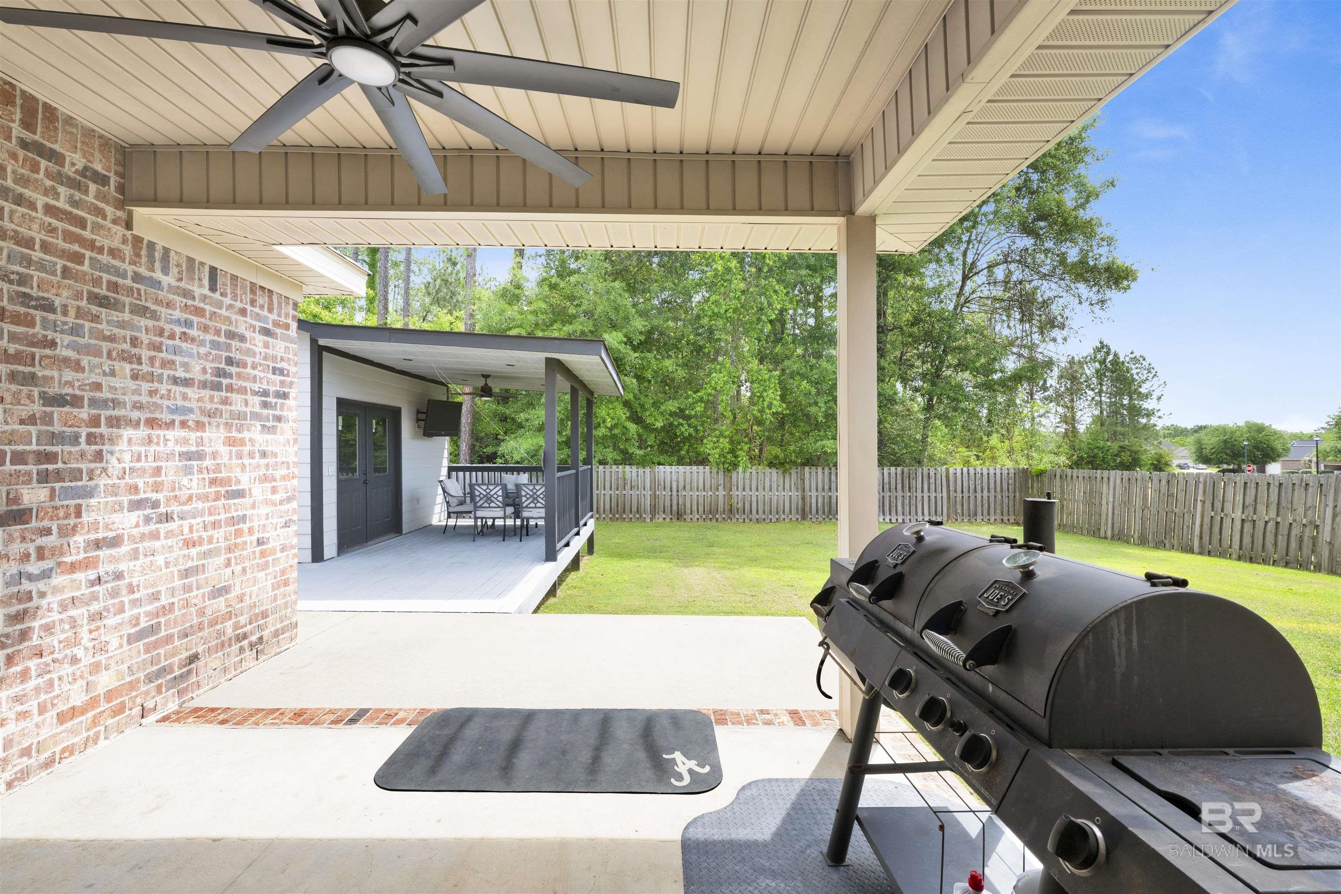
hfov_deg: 100.4
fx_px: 559
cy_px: 447
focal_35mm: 15
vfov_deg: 77.3
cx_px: 670
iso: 400
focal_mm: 15
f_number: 11
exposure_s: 1/100
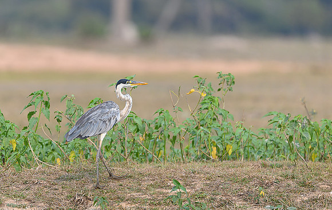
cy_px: 93
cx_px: 122
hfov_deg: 3.3
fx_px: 5817
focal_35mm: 641
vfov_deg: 2.1
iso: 400
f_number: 4
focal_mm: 500
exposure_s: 1/2500
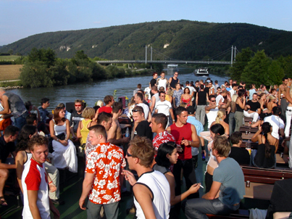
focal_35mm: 38
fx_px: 320
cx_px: 146
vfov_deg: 37.7
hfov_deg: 49.0
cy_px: 110
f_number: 8
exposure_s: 1/250
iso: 100
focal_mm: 7.8
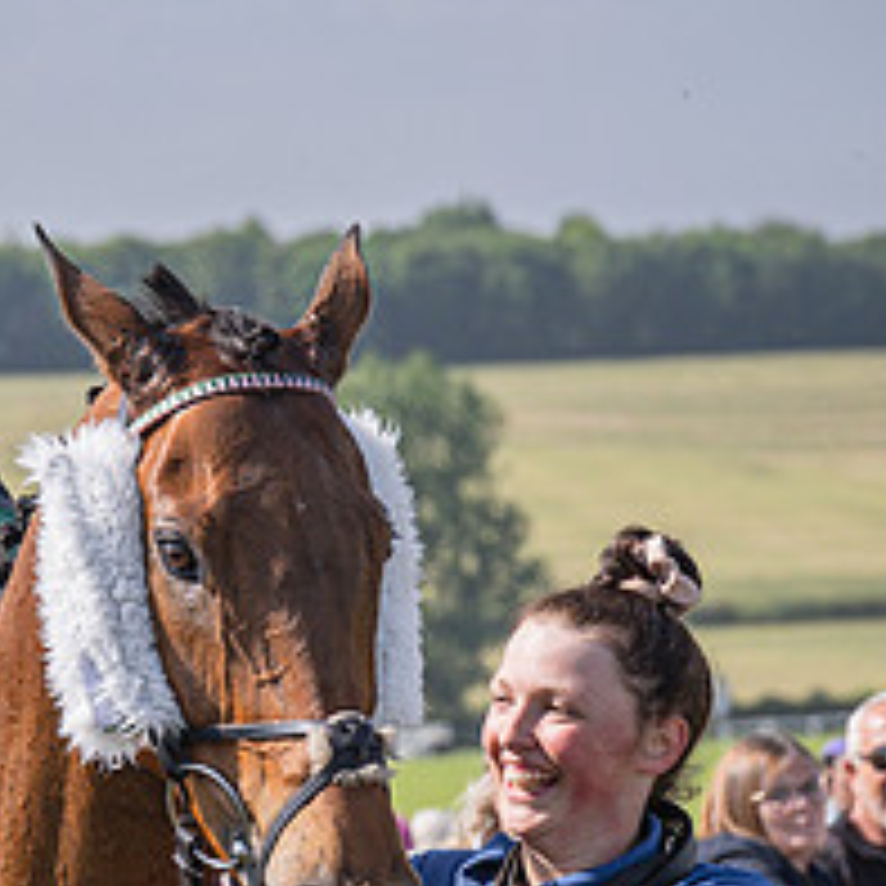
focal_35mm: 309
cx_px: 71
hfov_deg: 5.7
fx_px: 8948
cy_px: 437
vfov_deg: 5.7
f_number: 4
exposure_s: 1/1600
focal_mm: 70
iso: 200
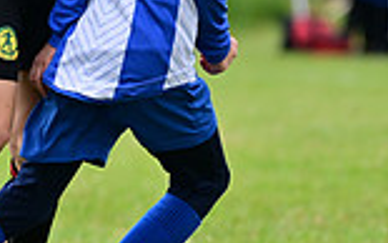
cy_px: 71
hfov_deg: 3.7
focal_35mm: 572
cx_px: 53
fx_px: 6051
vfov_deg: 2.3
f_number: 2.8
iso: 400
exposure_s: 1/2000
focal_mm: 150
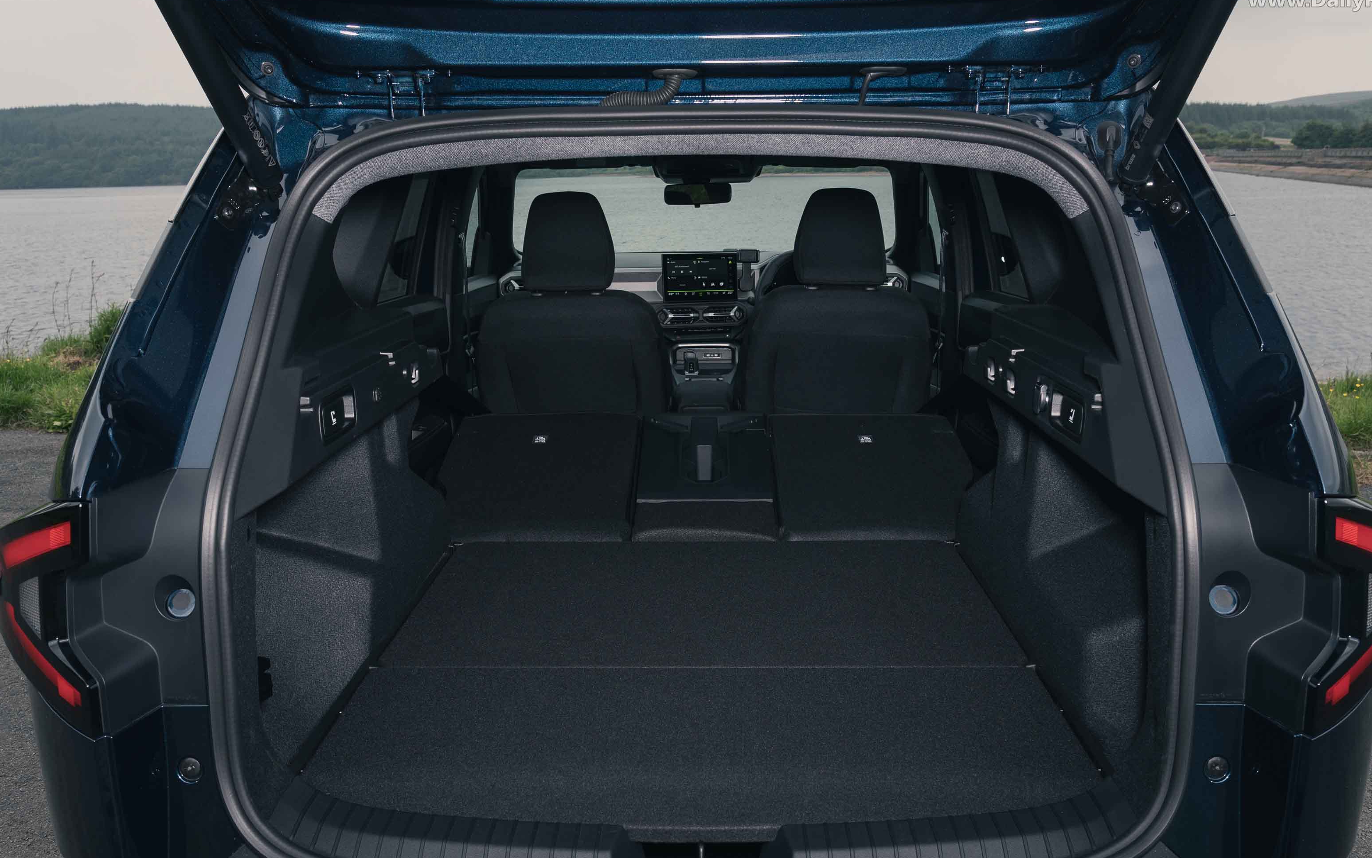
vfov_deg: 41.7
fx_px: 1122
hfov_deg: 62.9
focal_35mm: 30
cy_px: 491
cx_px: 702
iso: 100
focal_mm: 26
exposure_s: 1/100
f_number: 8
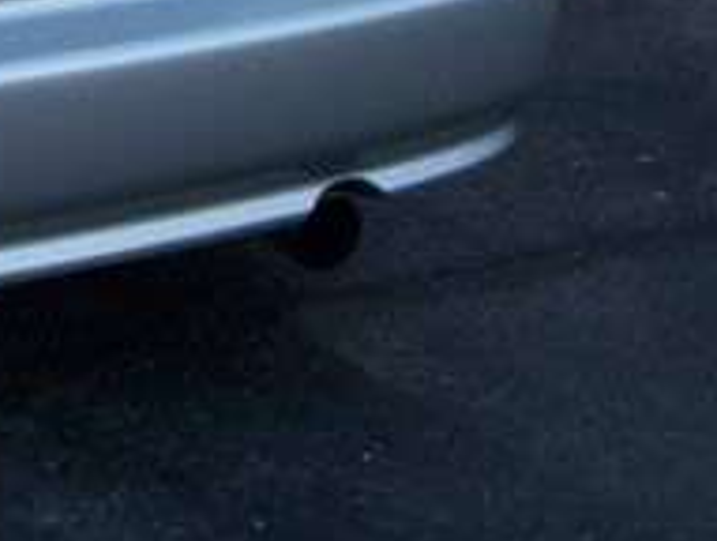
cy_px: -203
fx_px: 2532
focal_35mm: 122
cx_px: -289
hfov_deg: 15.2
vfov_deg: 11.8
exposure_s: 1/116
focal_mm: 4.99
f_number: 4.5
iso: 100
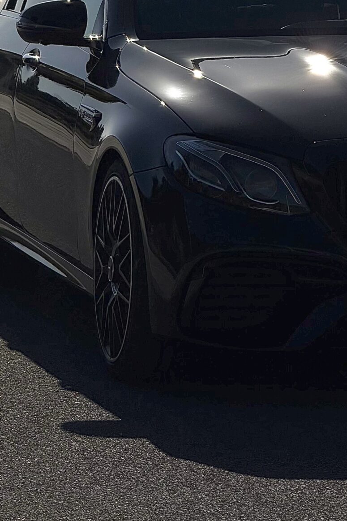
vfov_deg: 8.9
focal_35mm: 229
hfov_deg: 6.0
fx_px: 3312
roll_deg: -0.1
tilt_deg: -0.6
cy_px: -31
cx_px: 344
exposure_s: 1/6173
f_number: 2.8
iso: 20
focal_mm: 16.89
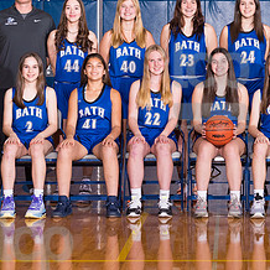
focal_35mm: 127
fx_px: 1121
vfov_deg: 13.7
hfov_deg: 13.7
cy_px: 77
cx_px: 213
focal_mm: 50
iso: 640
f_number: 7.1
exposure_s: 1/250
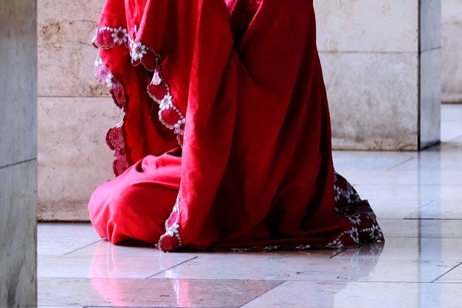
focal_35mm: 321
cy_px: 72
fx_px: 4118
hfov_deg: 6.4
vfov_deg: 4.3
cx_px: 256
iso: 800
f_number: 5.6
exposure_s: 1/30
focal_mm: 104.9
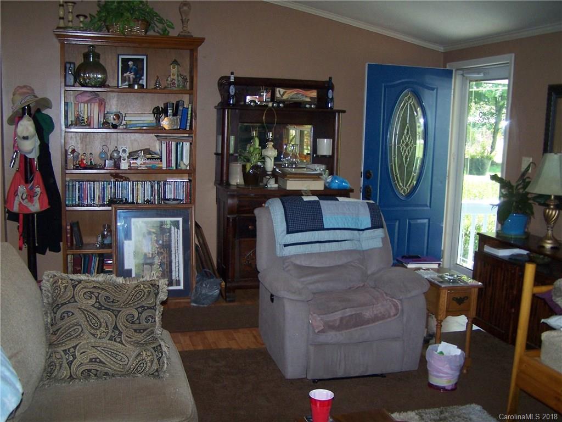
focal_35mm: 38
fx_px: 617
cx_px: 281
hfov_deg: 49.0
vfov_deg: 37.7
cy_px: 211
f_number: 2.8
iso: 140
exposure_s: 1/60
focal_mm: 6.3
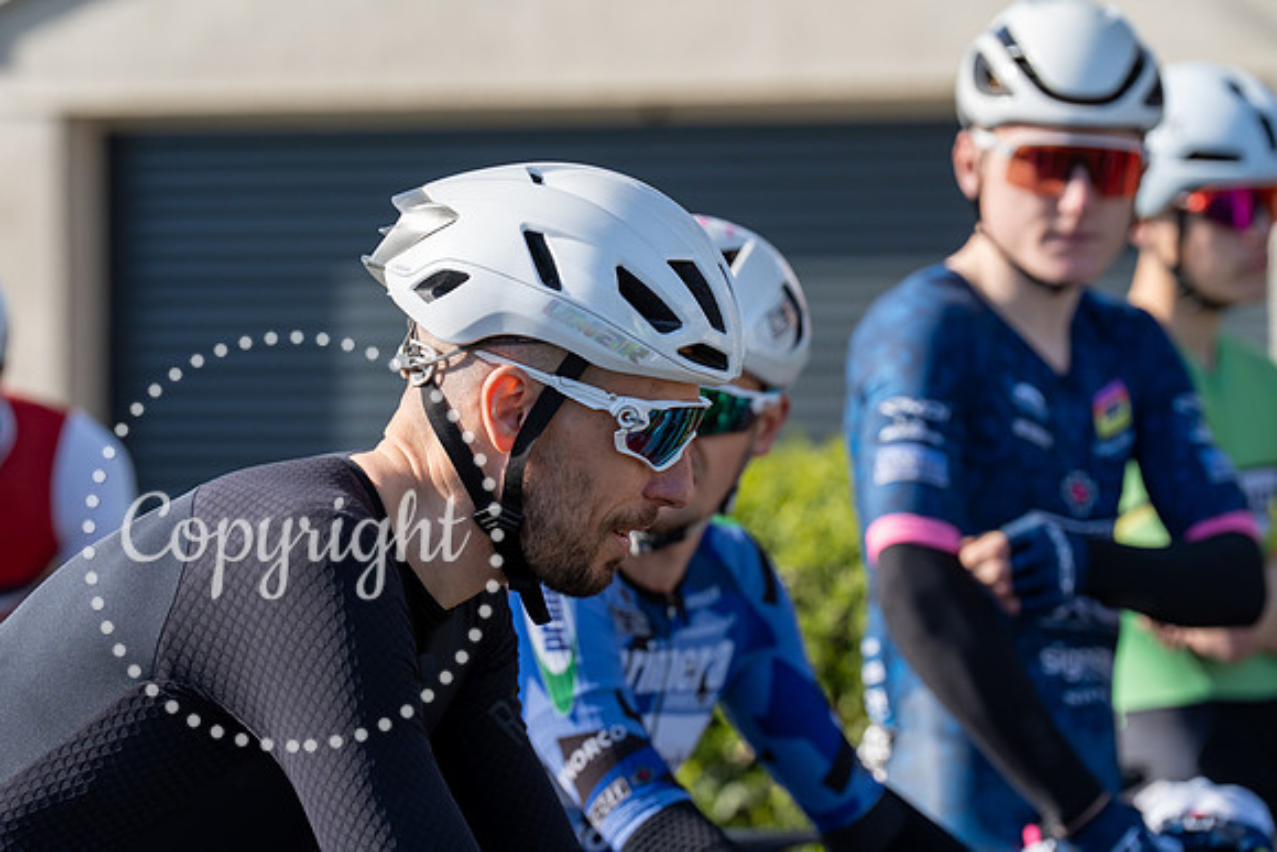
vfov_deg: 8.7
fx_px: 5570
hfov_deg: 13.1
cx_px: 638
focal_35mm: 157
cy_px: 426
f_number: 5
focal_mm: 157
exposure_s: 1/1250
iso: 400
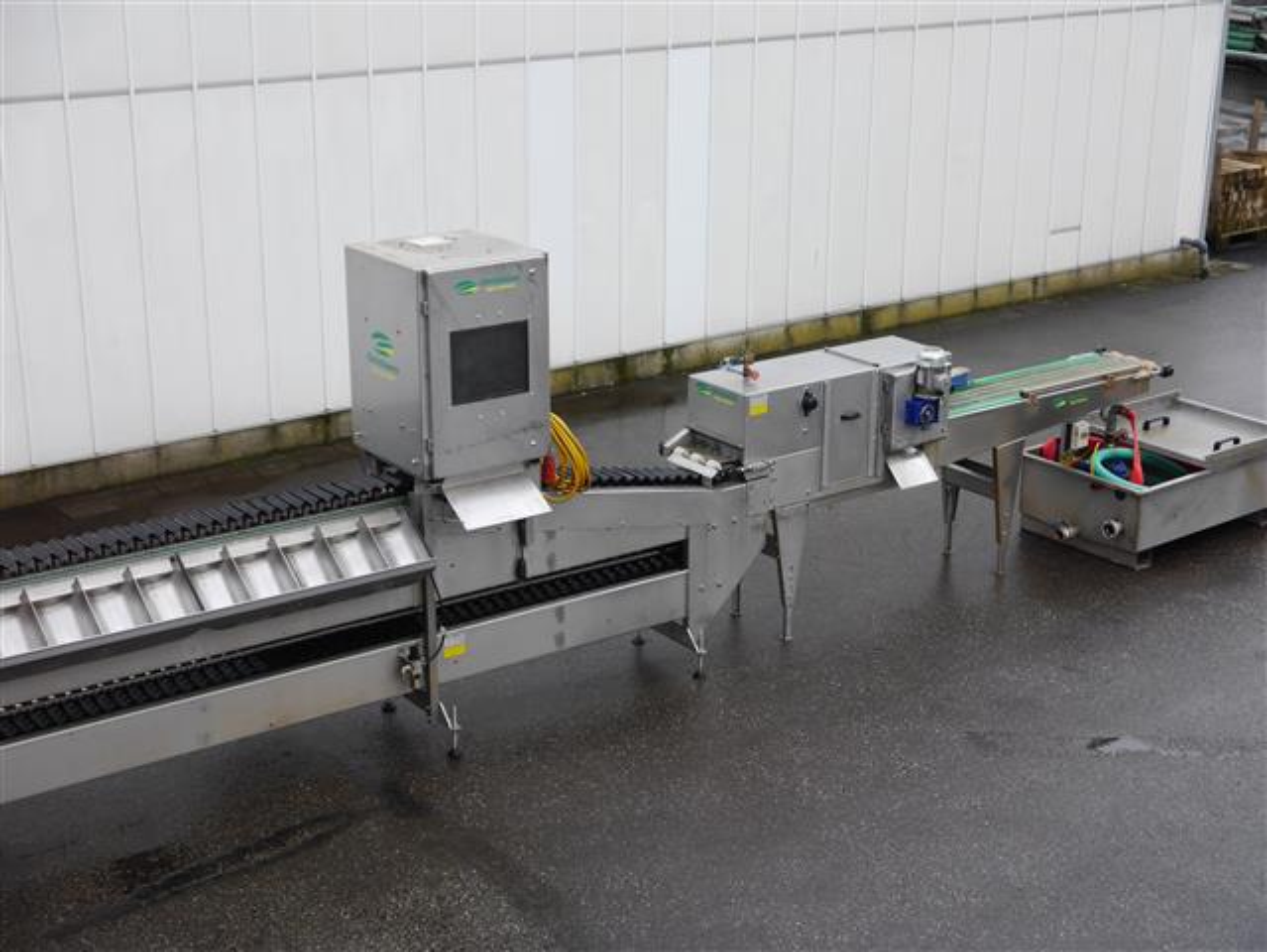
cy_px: 476
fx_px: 2051
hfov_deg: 34.3
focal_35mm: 56
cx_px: 634
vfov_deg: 26.1
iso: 160
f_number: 5
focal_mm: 28
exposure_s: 1/125
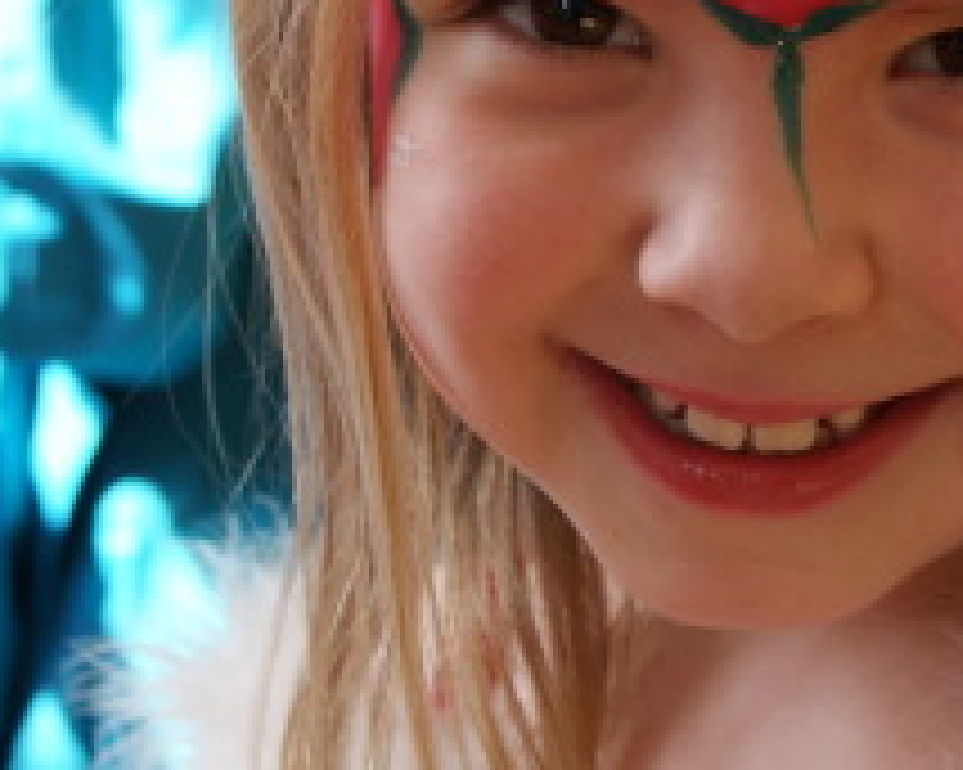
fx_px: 3365
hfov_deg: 16.2
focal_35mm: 118
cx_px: 760
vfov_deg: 13.0
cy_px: 218
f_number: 5.6
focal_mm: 35
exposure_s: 1/60
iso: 200
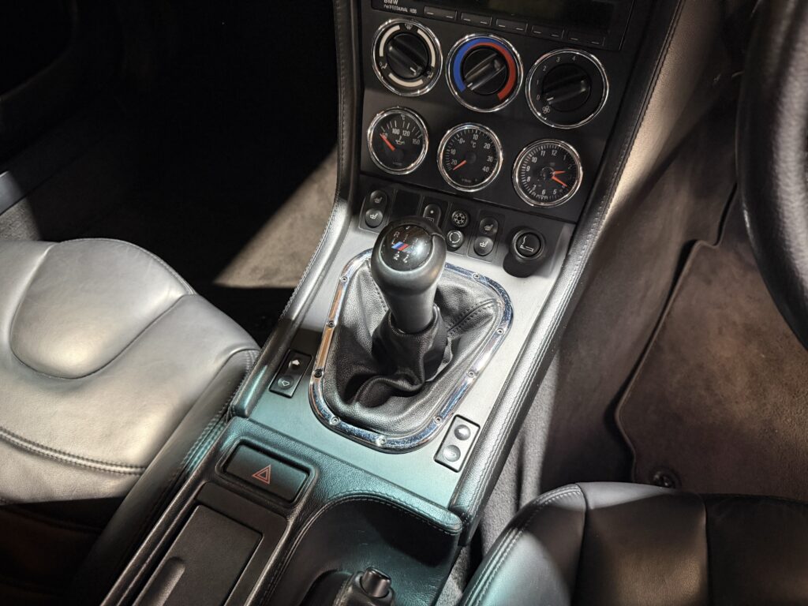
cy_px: 303
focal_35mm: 24
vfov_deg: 56.8
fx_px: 560
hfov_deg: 71.6
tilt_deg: -50.7
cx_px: 404
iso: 640
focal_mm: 6.76
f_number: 1.78
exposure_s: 1/33
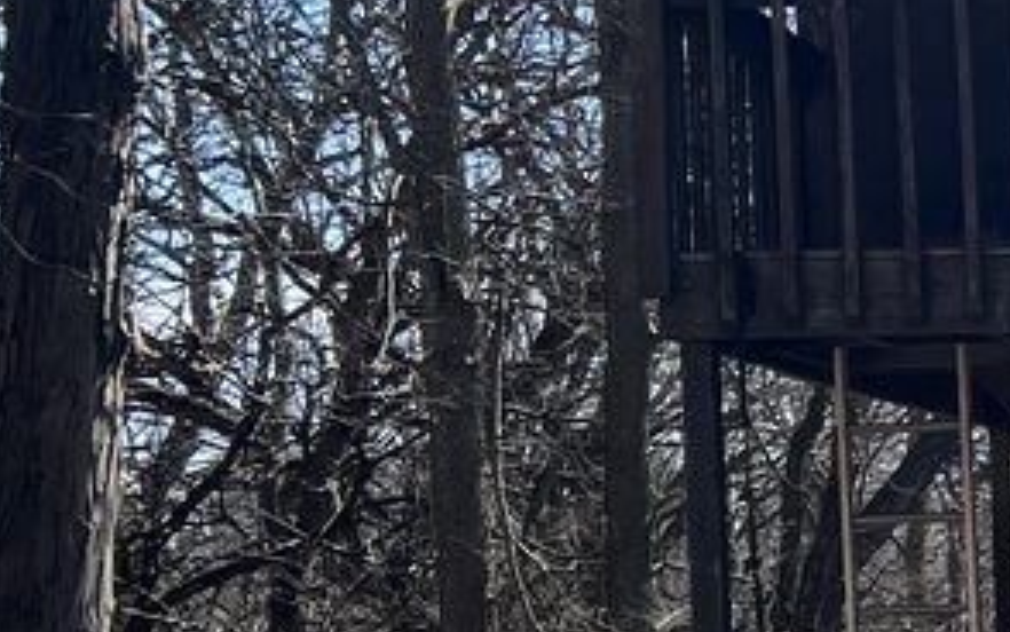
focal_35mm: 135
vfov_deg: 9.7
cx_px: 2295
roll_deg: +4.4
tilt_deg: +2.5
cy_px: 416
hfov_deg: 12.6
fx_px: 3717
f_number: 1.5
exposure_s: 1/2994
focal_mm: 5.7
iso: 50
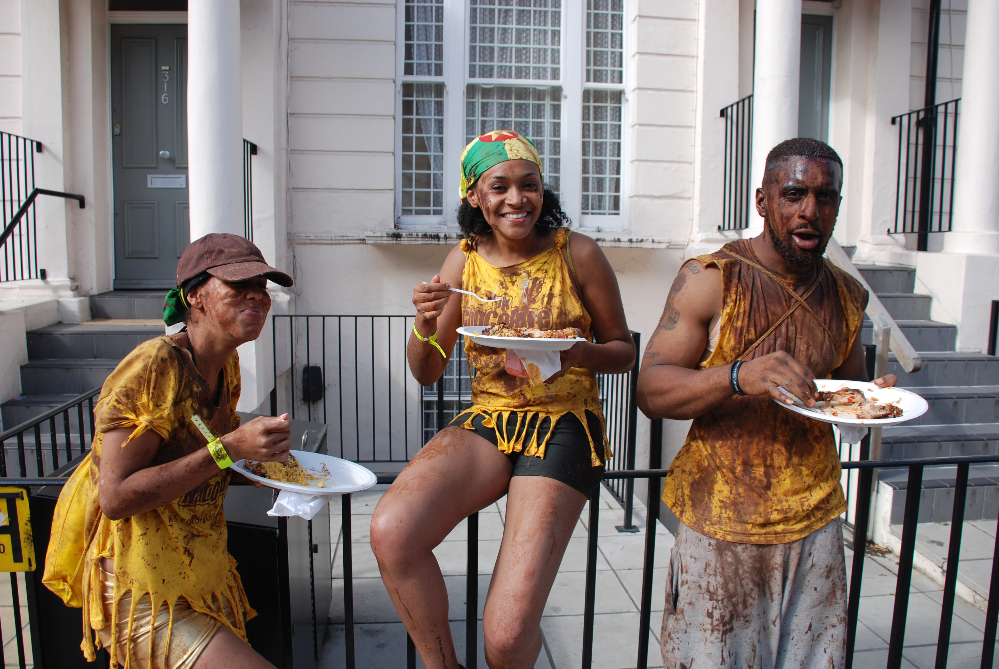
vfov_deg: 48.0
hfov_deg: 67.3
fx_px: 750
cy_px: 334
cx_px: 500
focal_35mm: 27
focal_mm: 18
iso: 100
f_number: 5.6
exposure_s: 1/125
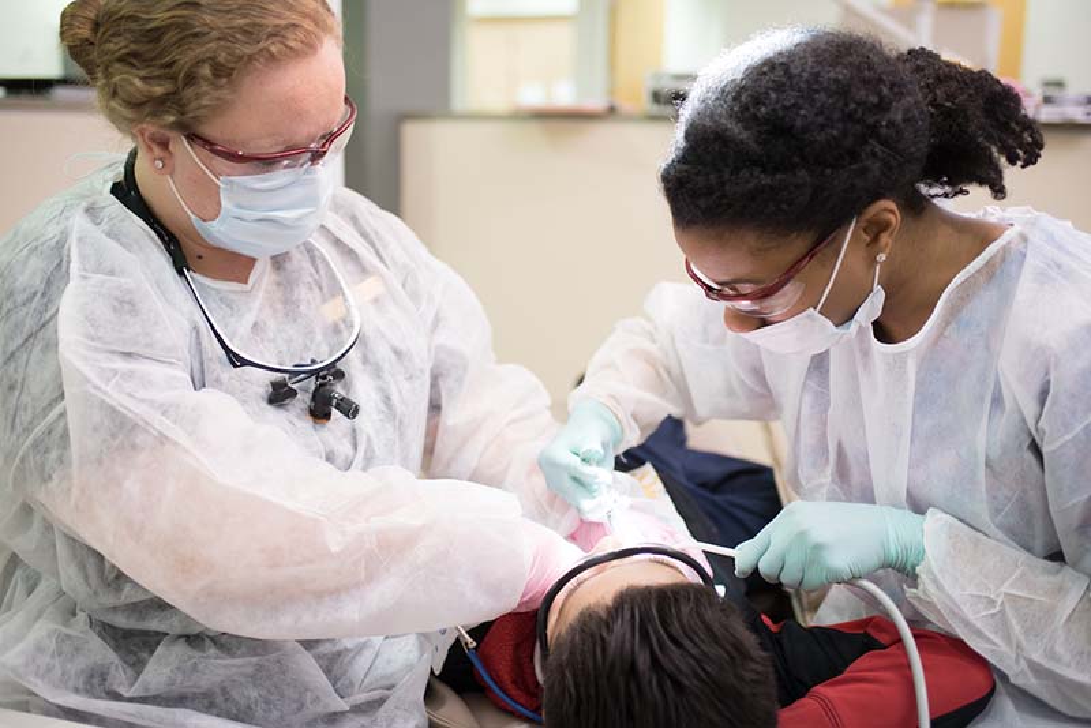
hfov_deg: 54.4
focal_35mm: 35
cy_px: 364
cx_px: 546
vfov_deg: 37.9
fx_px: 1061
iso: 1000
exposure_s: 1/125
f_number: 2.2
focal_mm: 35
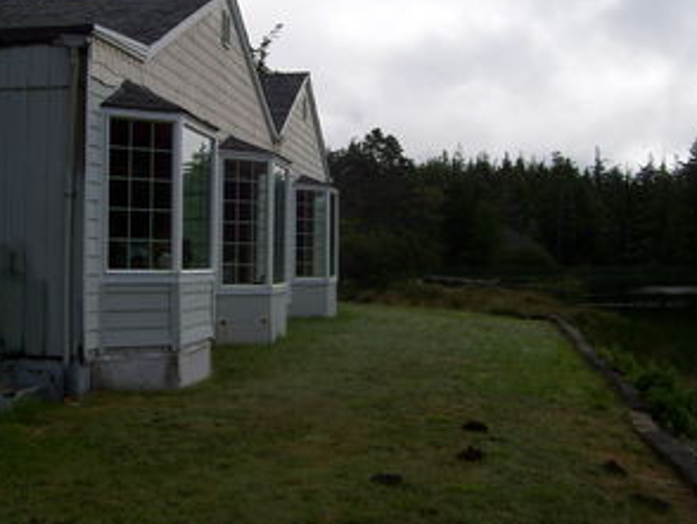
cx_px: 273
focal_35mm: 45
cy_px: 204
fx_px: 907
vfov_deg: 32.1
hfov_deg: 41.8
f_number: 4.8
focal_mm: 6
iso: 80
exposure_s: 1/500
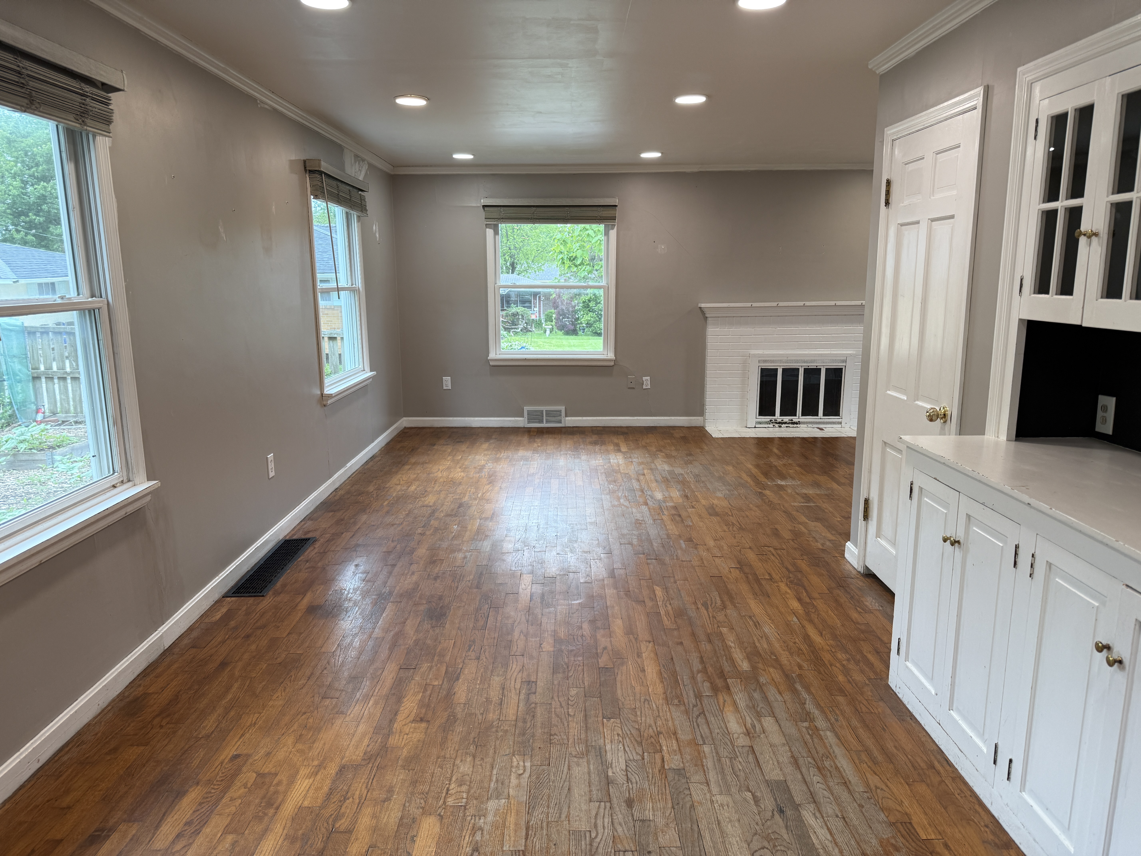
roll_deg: -0.3
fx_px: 791
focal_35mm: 24
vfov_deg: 56.8
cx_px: 570
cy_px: 428
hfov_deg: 71.6
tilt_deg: -9.9
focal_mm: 6.76
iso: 100
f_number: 1.78
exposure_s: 1/120
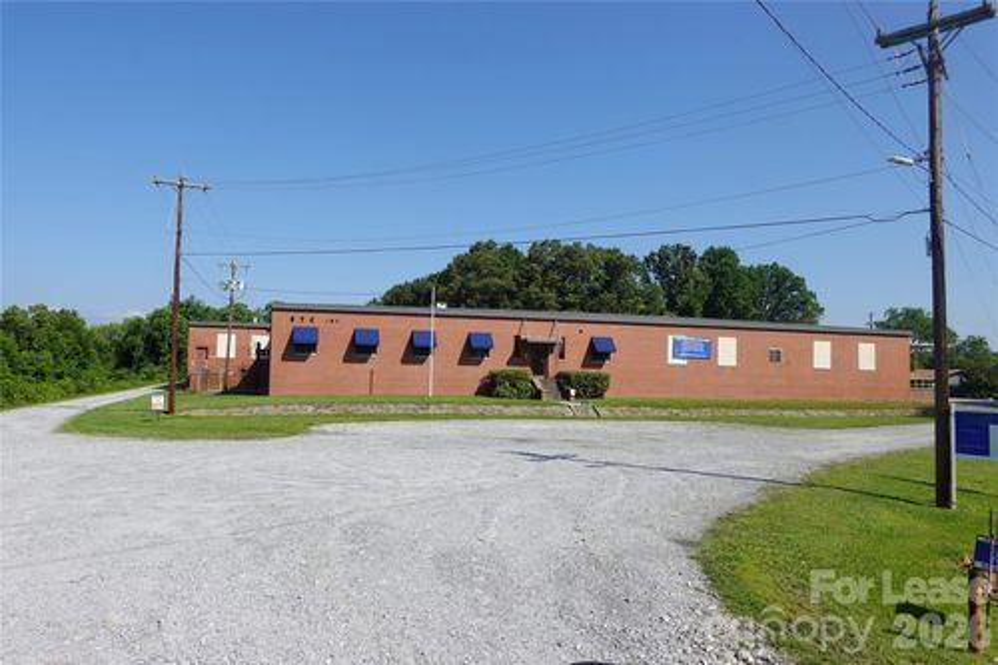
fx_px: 720
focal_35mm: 26
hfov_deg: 69.4
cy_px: 332
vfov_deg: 49.5
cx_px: 499
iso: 100
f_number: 5.6
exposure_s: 1/500
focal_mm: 9.75
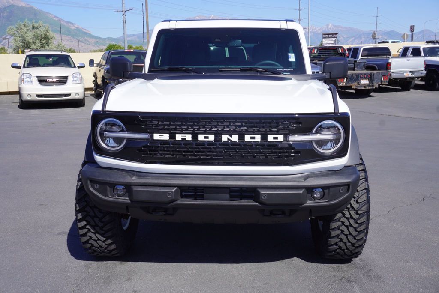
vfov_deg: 36.9
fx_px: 439
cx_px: 220
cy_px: 146
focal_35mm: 36
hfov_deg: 53.1
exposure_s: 1/125
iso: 100
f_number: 10
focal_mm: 24
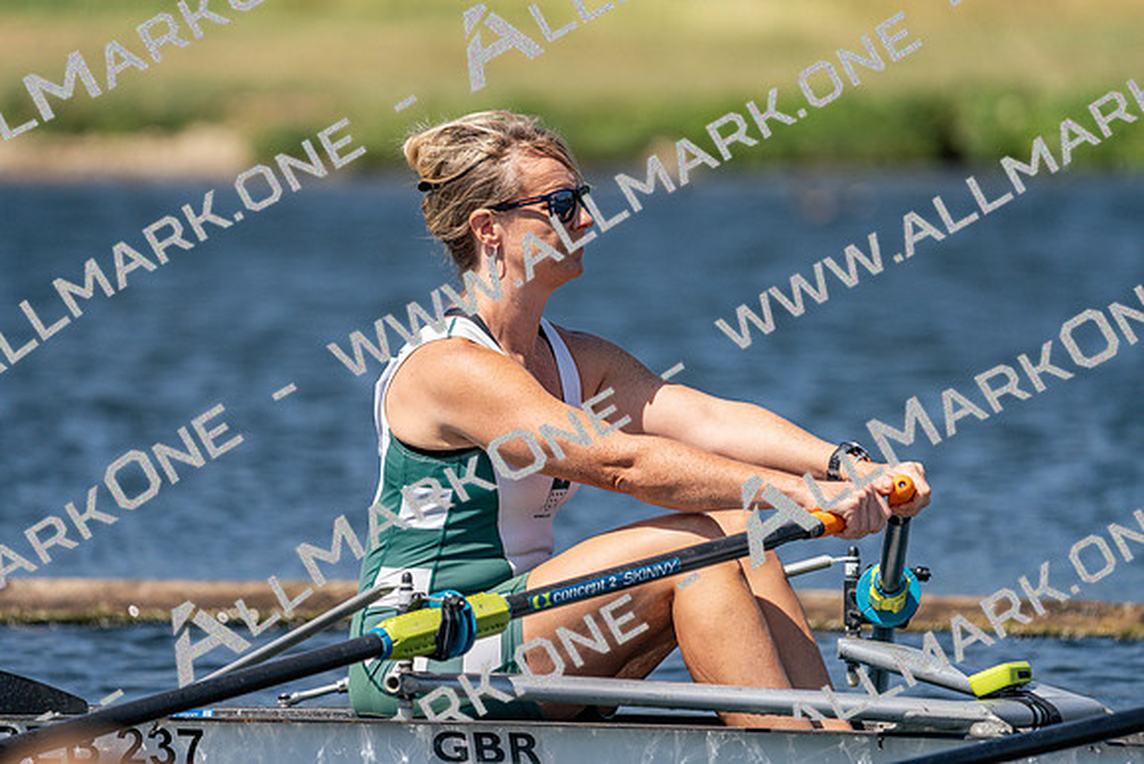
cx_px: 572
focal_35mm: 470
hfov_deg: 4.4
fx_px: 14938
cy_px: 382
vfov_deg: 2.9
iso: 250
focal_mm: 470
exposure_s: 1/2000
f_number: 6.3
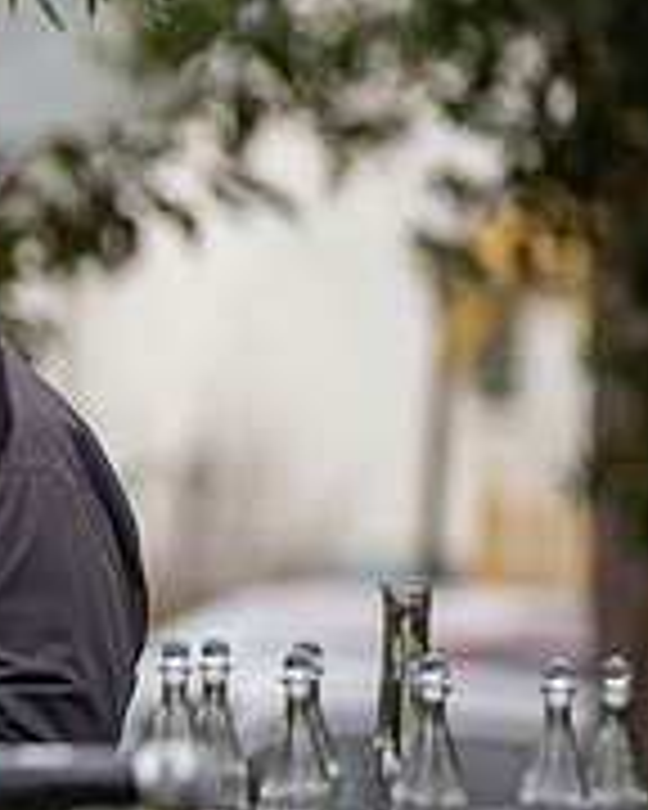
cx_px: -639
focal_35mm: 513
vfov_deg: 3.8
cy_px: 398
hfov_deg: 3.0
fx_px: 12298
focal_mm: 170
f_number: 2.8
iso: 640
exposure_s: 1/640
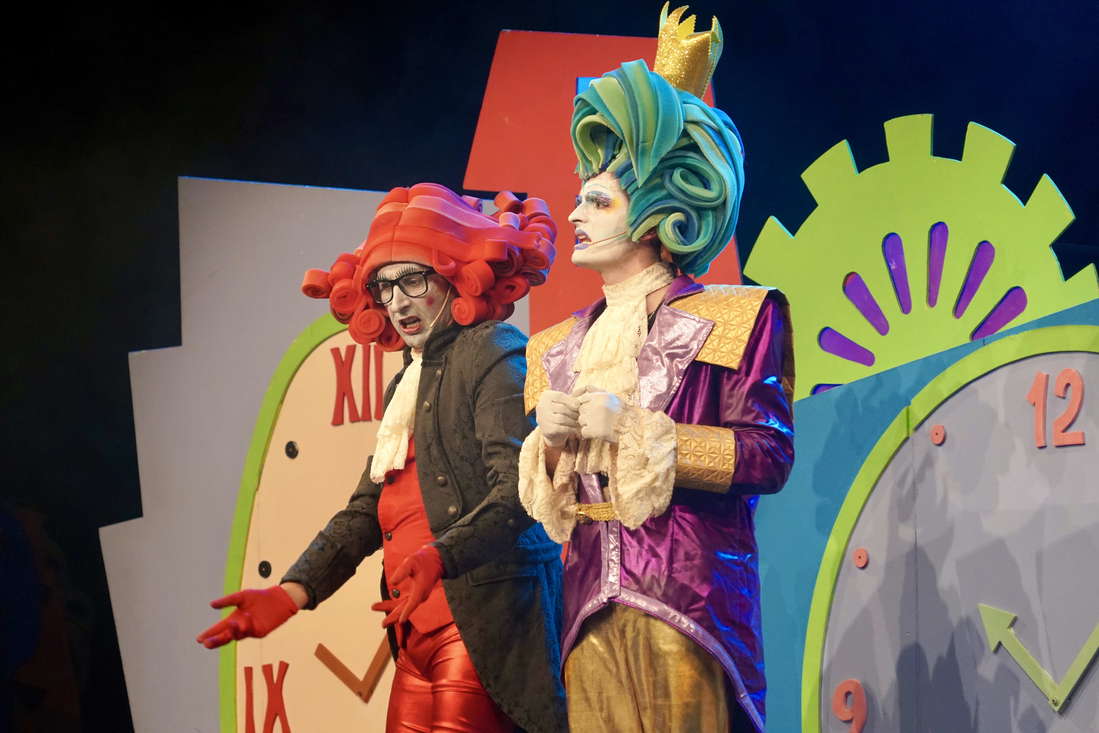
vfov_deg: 6.9
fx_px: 6044
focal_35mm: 198
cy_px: 366
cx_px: 550
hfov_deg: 10.4
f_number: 6.3
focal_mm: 198
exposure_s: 1/200
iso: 3200
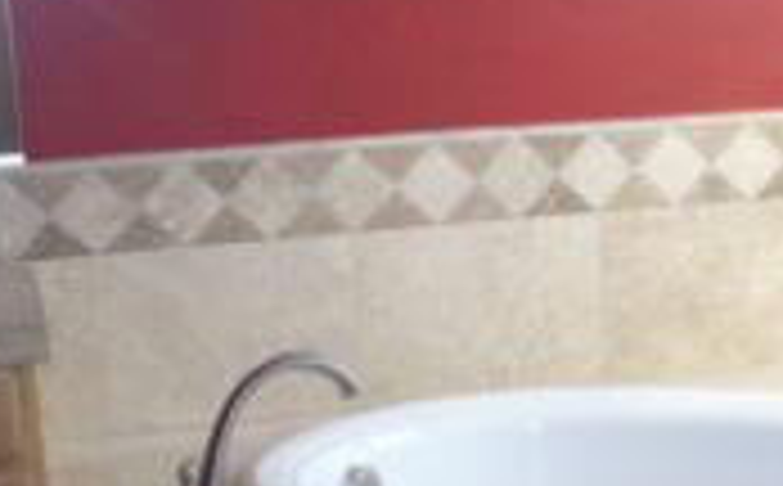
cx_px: 765
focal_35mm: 104
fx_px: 2215
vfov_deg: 12.3
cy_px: 508
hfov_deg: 19.5
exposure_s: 1/60
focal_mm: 6.3
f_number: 2.9
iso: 200
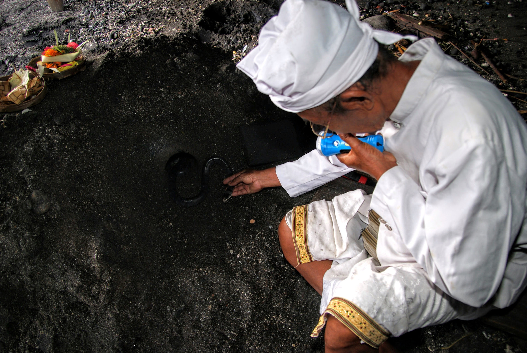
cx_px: 264
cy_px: 176
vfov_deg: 48.1
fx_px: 396
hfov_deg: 67.3
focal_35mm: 27
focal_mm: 18
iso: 100
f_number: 4
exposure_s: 1/60
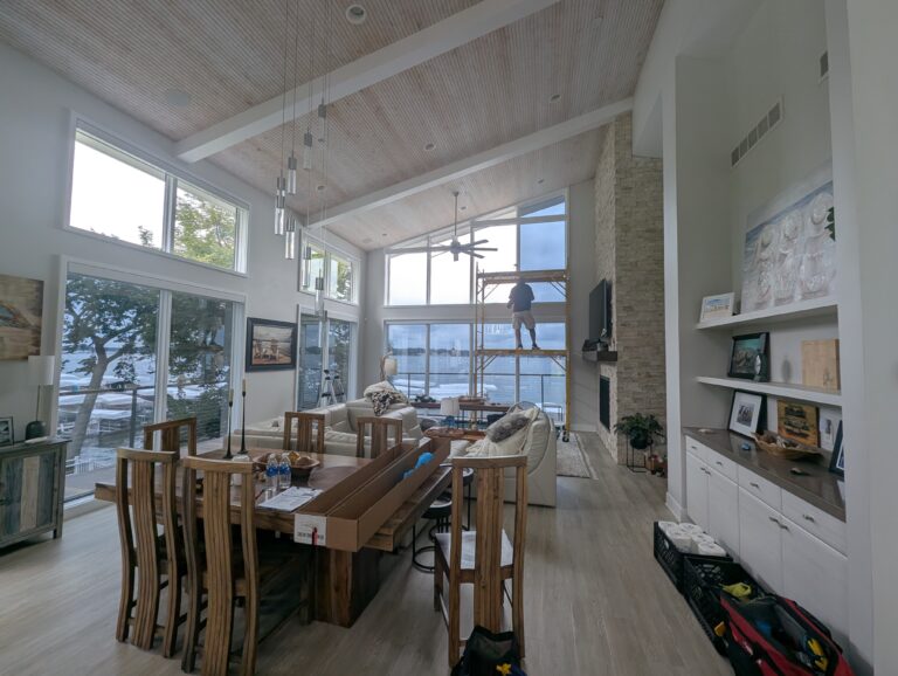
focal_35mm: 13
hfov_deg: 106.1
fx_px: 338
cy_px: 338
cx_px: 449
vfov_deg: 90.0
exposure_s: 1/337
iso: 54
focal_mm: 1.95
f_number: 2.2
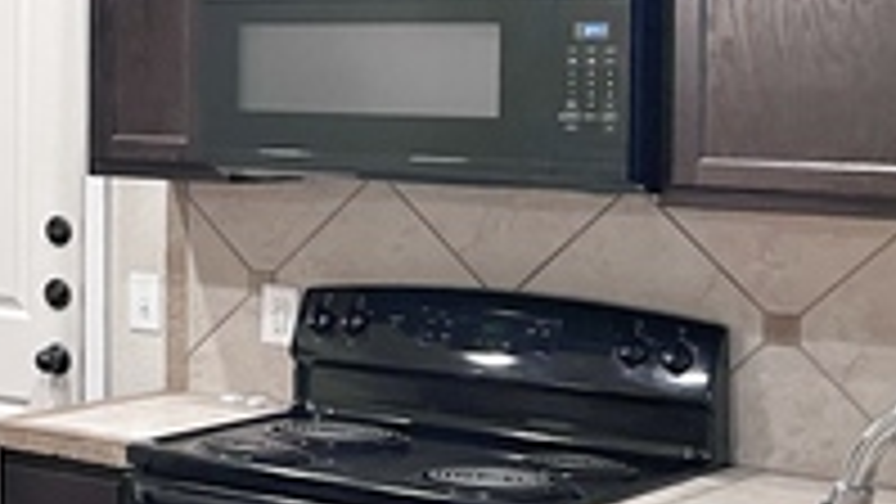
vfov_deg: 13.2
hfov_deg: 20.6
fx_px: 2162
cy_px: 32
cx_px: -378
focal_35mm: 91
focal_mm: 5.7
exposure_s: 1/60
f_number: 1.5
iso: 125
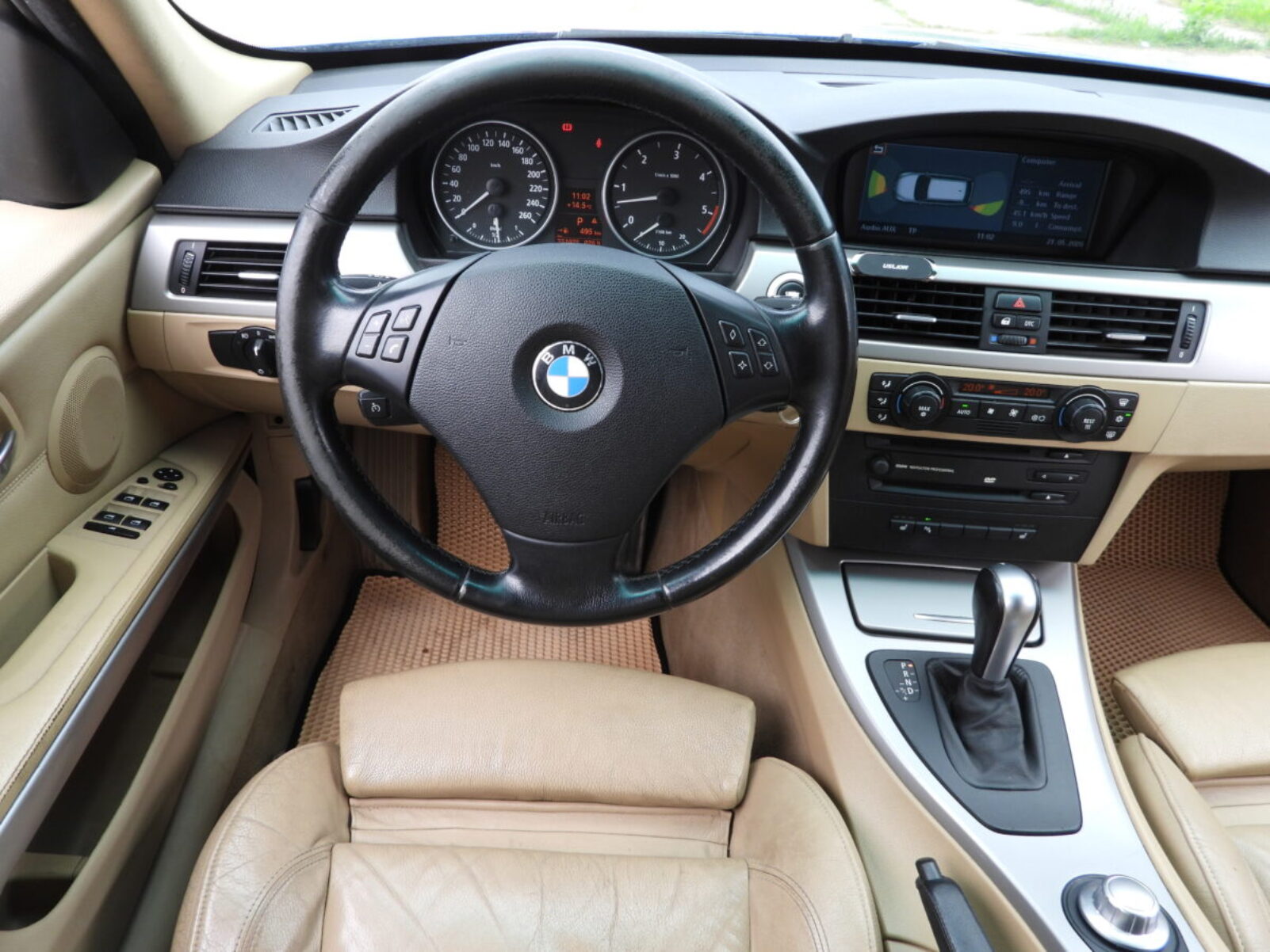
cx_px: 635
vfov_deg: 56.8
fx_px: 881
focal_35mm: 24
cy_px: 476
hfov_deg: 71.6
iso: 100
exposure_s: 1/125
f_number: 2.8
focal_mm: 4.3
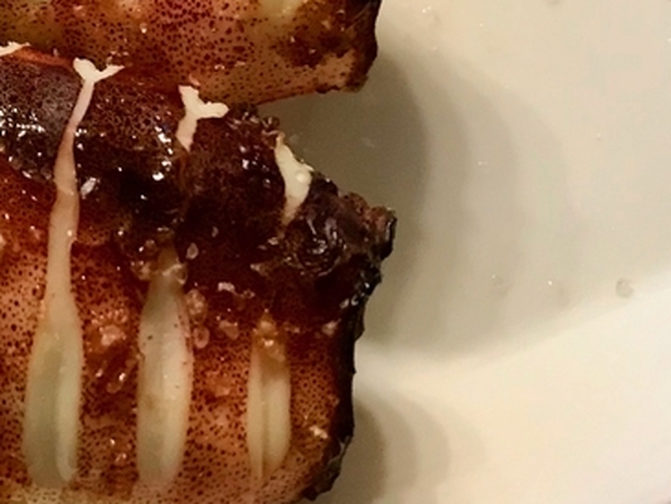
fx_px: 1784
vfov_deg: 15.6
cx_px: -110
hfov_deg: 20.1
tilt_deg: -64.9
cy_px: -64
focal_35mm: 92
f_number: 1.8
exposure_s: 1/15
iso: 80
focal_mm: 3.99
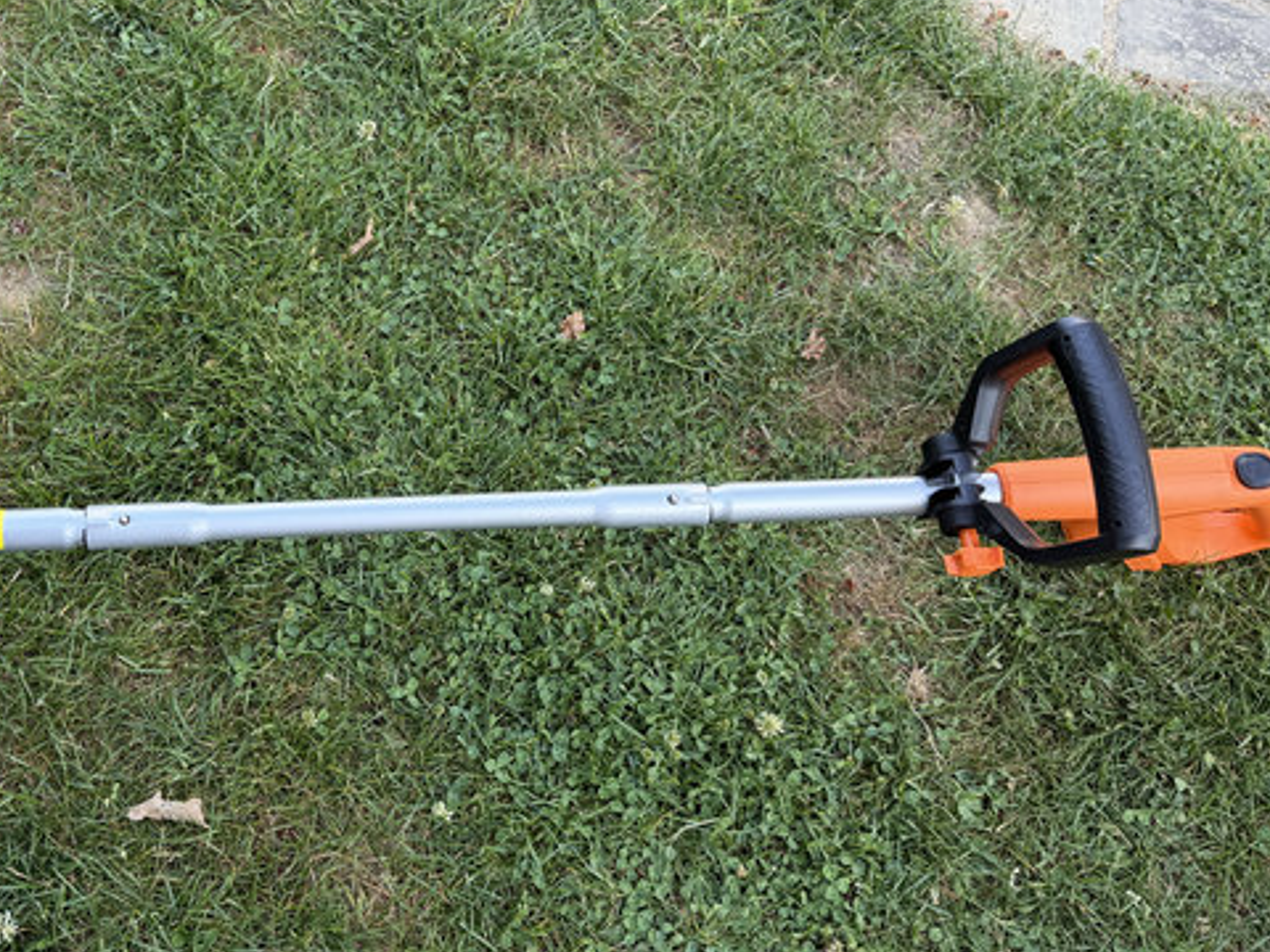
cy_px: 307
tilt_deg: -62.7
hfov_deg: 45.8
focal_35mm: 40
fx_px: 1468
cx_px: 384
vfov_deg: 35.6
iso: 80
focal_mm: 6.76
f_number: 1.78
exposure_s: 1/175
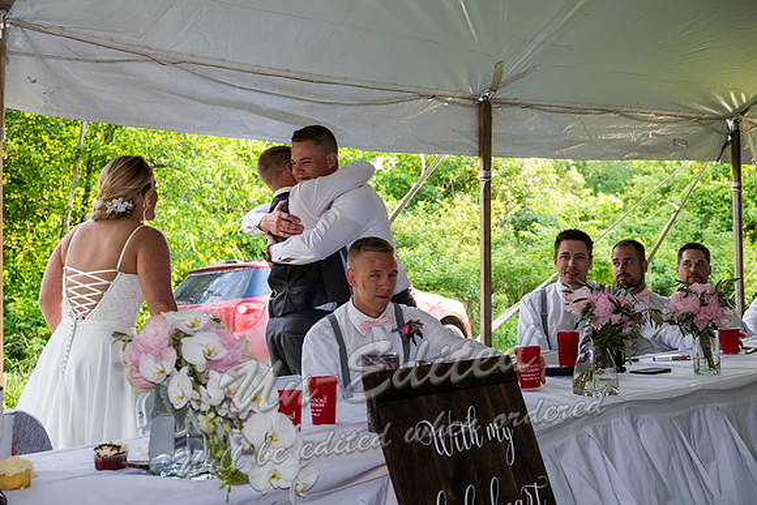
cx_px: 378
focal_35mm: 54
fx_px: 1136
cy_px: 252
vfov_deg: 25.1
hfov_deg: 36.9
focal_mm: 35.8
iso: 200
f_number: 4
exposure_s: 1/60
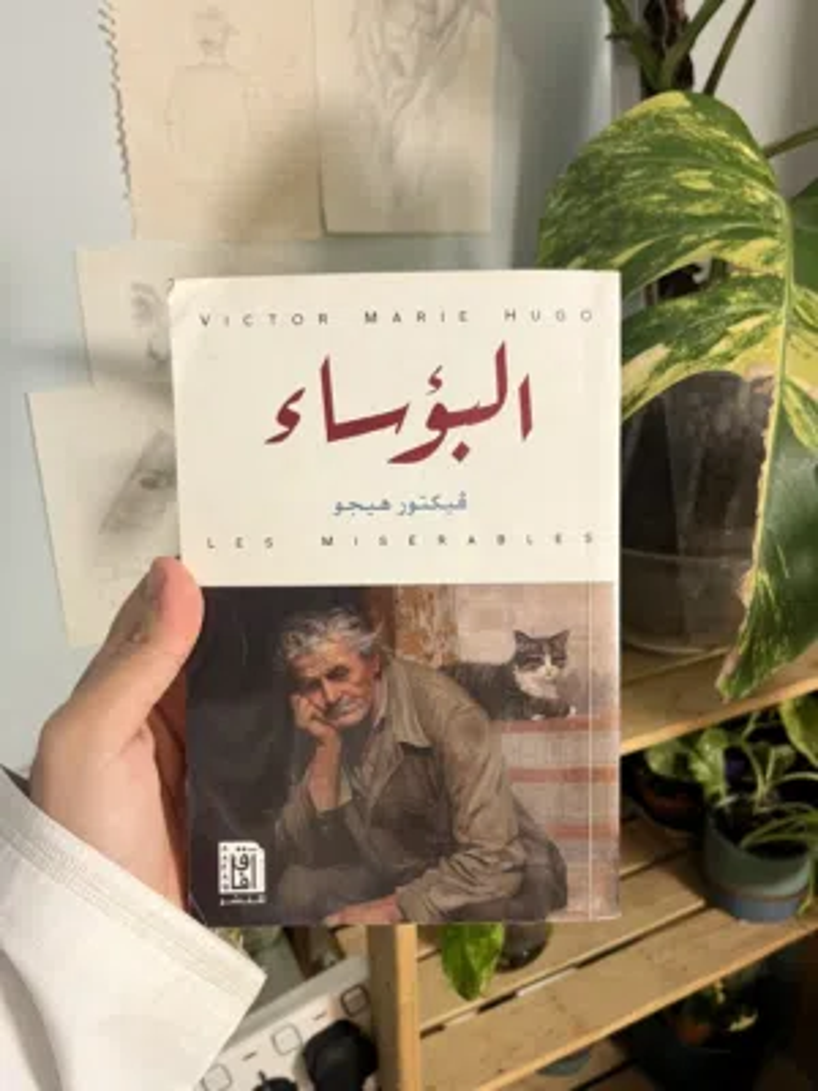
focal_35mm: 26
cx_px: 409
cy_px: 546
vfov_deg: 67.3
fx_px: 819
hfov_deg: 53.1
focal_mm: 5.1
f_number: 1.6
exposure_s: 1/50
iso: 320
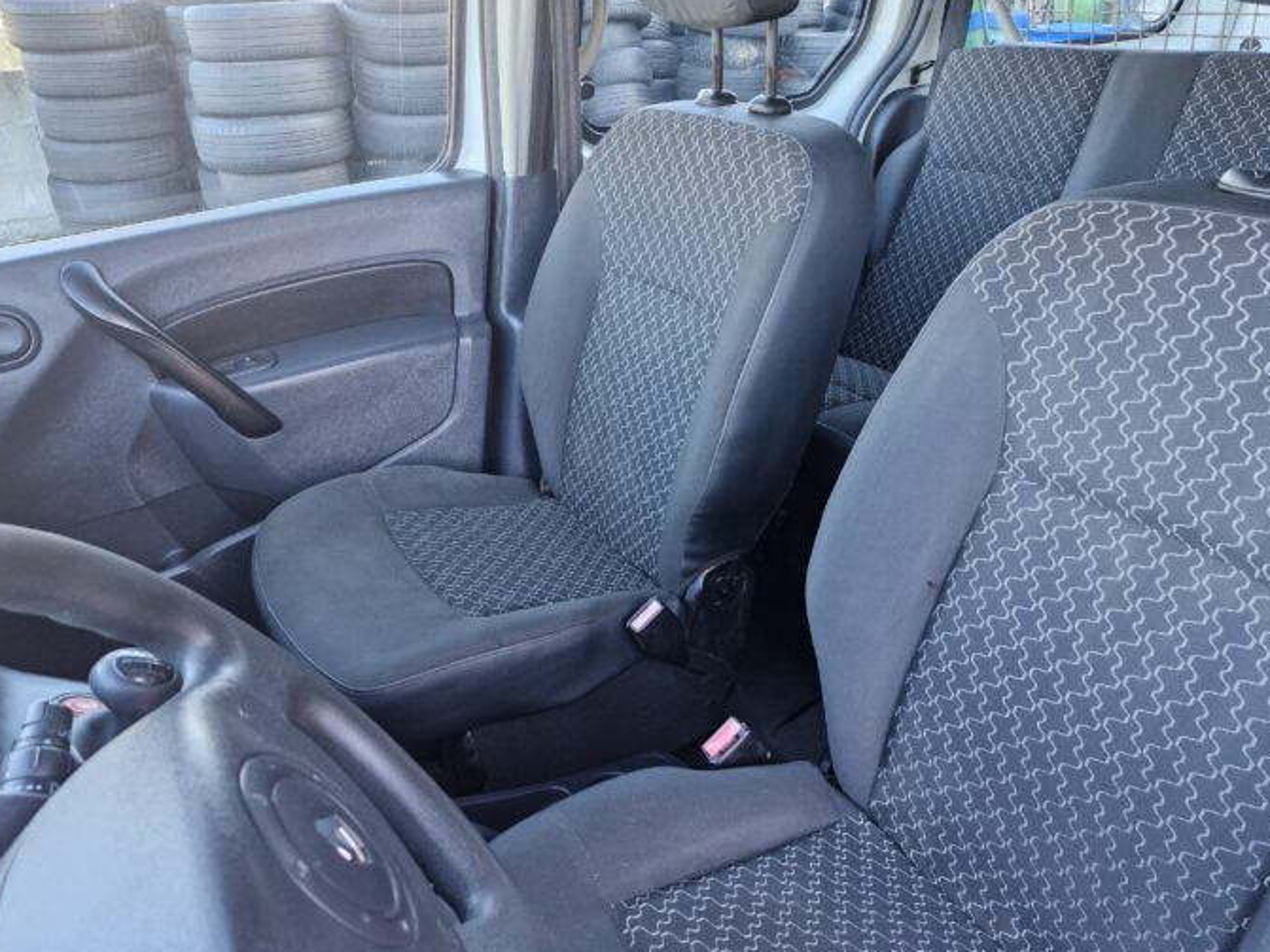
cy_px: 489
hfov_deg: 71.6
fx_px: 880
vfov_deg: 56.8
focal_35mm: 24
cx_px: 644
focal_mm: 5.54
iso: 320
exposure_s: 1/100
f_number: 1.8
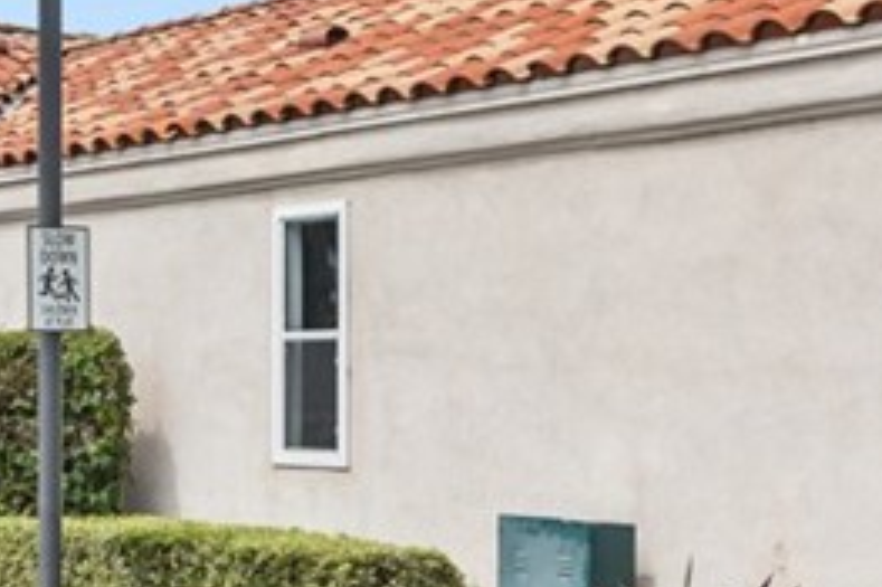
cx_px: 449
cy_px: 377
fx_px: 1910
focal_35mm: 78
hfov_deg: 26.0
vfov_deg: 17.4
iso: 250
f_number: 8
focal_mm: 20
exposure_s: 1/800
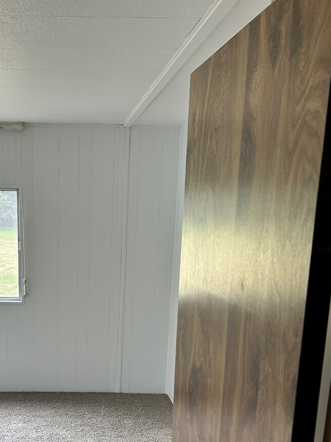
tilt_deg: -13.2
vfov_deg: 42.0
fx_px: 548
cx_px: 62
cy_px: 350
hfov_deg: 32.6
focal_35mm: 43
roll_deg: +0.2
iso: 64
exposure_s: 1/171
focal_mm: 5.7
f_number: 1.5
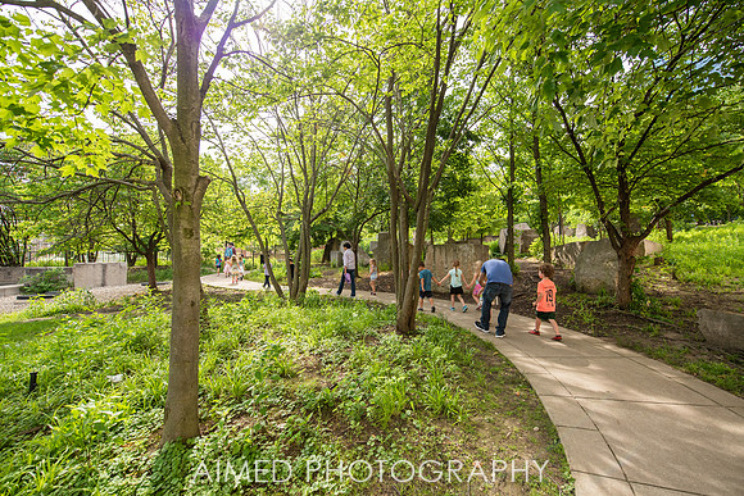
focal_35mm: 15
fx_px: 304
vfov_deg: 78.5
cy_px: 248
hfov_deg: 101.5
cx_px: 382
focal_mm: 14
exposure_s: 1/1000
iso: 400
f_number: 3.5
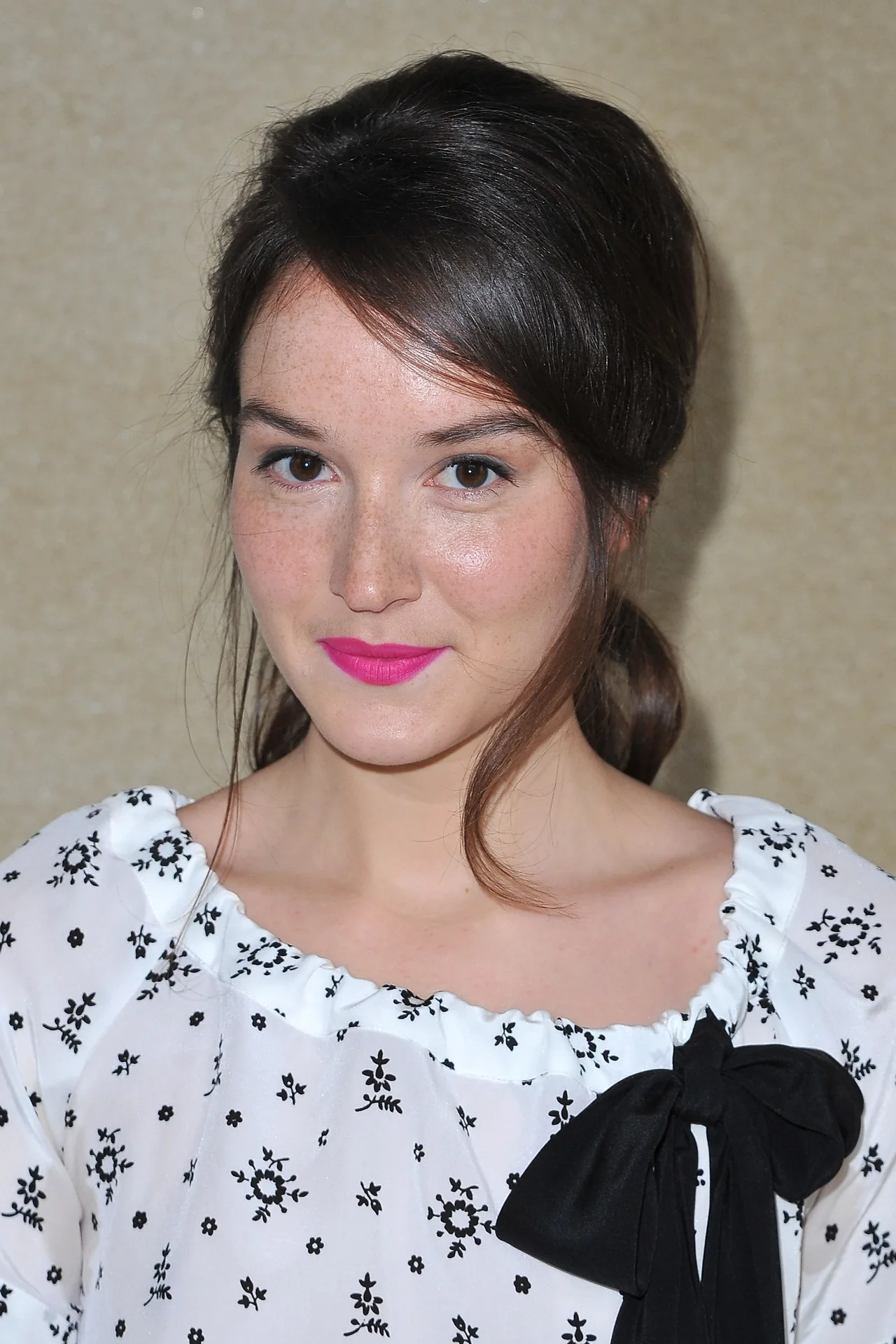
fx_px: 4480
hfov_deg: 11.4
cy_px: 672
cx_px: 448
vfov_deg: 17.1
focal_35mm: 120
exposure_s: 1/250
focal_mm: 120
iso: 800
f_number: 7.1
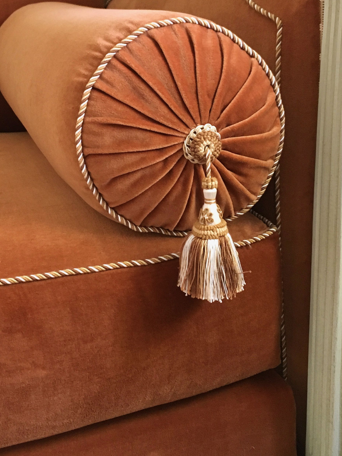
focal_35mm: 47
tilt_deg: -14.9
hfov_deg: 30.8
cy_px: 165
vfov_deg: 40.1
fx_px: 619
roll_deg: +2.9
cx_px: 144
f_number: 2.2
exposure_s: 1/20
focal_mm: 4.15
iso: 200
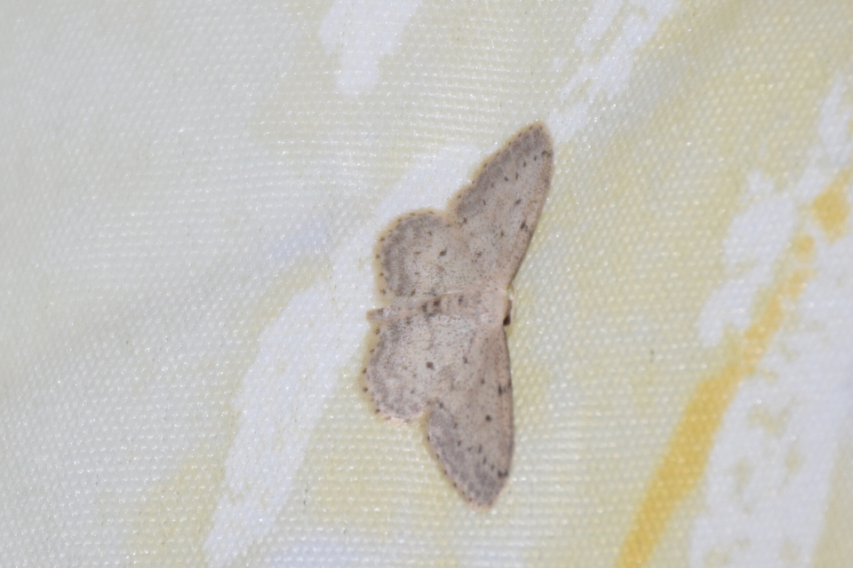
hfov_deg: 9.8
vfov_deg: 6.5
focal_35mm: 210
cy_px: 284
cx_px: 426
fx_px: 4975
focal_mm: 140
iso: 320
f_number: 5.6
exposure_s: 1/60
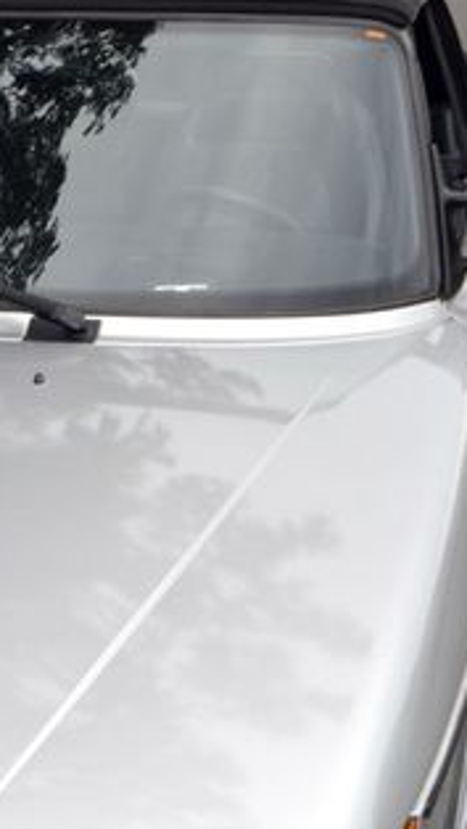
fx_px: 1824
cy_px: 330
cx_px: 13
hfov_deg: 14.4
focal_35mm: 83
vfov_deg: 25.5
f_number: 6.3
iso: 100
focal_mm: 26
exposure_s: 1/200
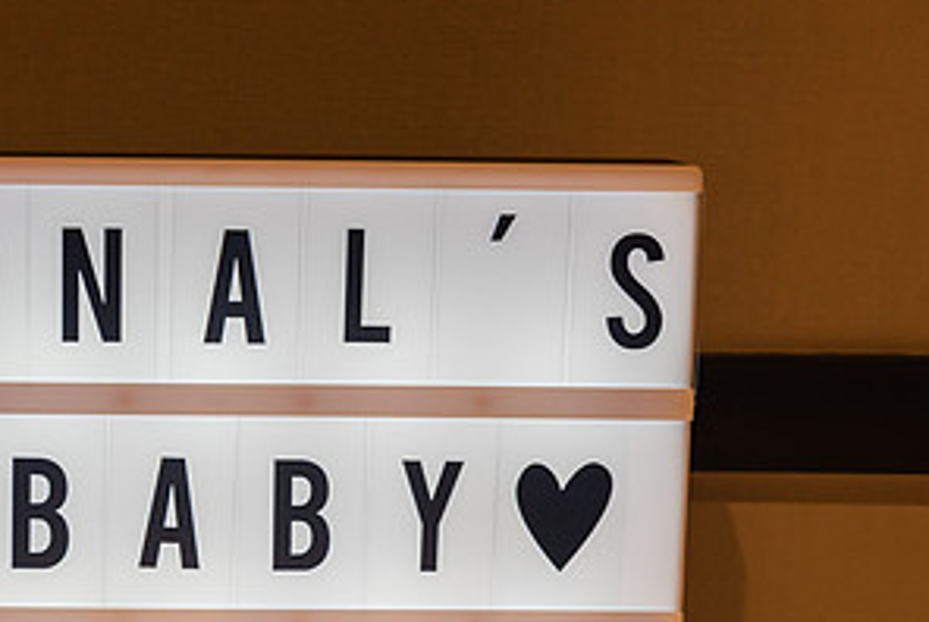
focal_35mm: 137
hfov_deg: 14.9
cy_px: 586
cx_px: 198
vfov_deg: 10.0
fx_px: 3539
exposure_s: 1/125
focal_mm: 70
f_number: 4
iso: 640
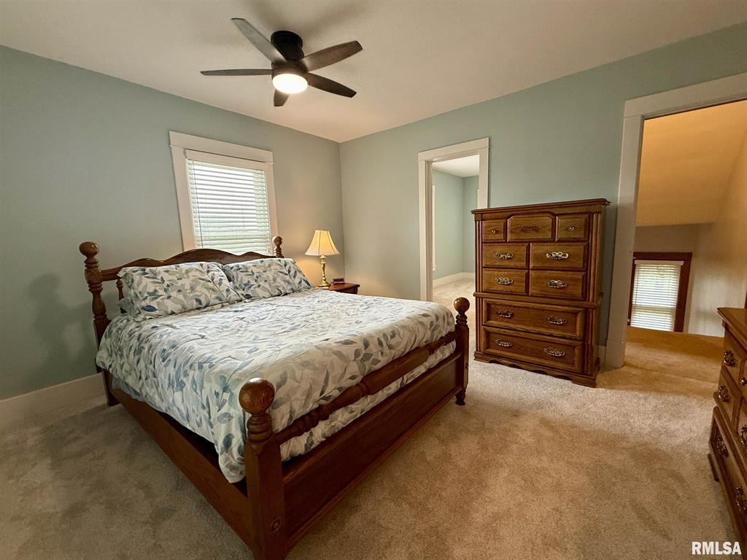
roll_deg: +3.1
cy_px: 280
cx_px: 374
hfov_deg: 102.1
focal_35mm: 14
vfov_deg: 85.7
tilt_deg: -7.5
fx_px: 302
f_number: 2.2
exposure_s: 1/60
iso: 200
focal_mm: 2.22
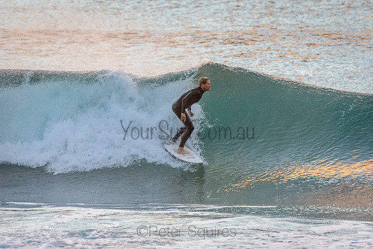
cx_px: 186
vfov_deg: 1.8
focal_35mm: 750
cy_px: 124
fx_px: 7772
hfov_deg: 2.7
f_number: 5.6
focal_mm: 500
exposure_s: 1/1250
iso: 2200
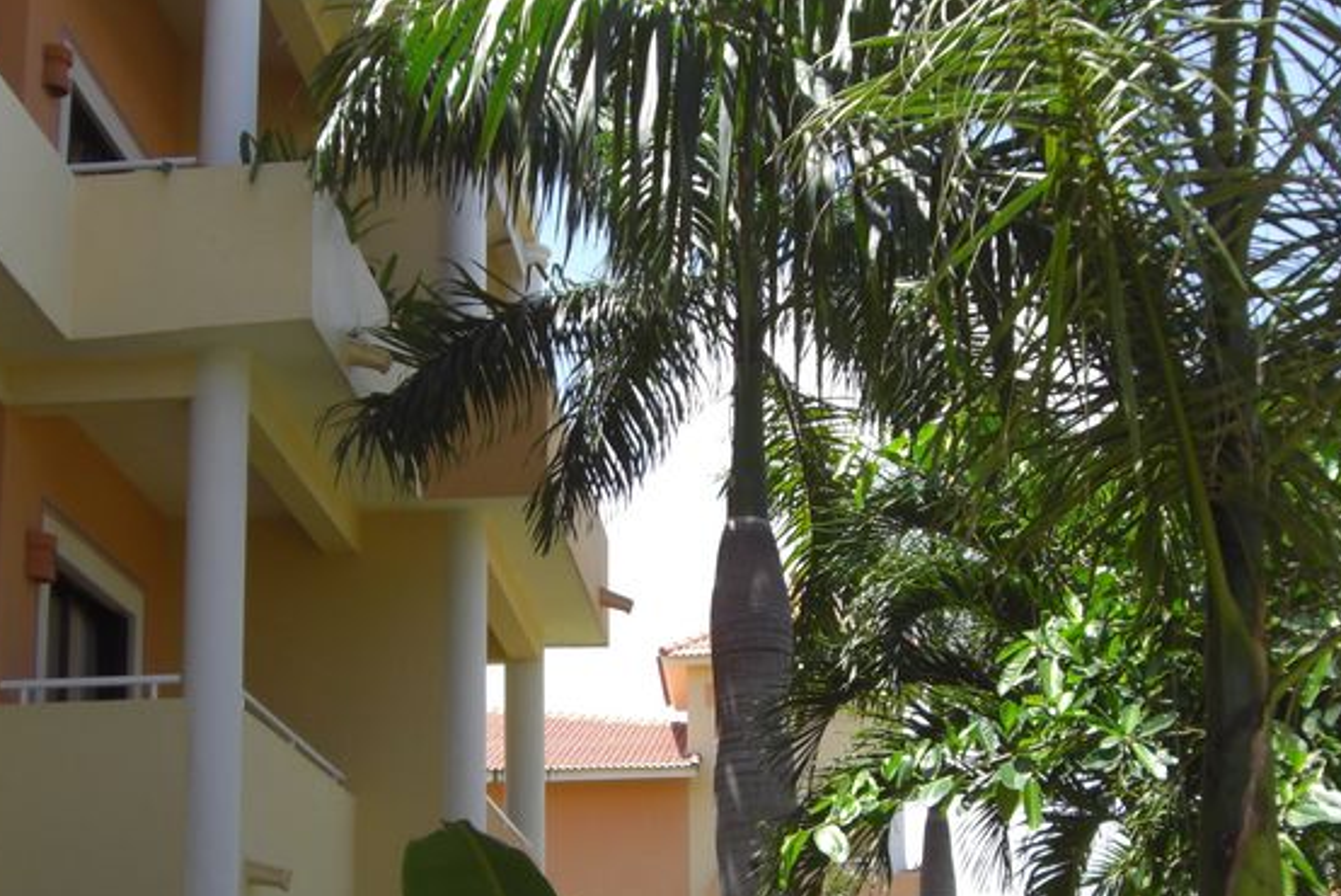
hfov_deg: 27.7
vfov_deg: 18.7
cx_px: 661
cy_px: 559
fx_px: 2721
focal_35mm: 73
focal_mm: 6.2
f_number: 2.7
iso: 64
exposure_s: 1/640
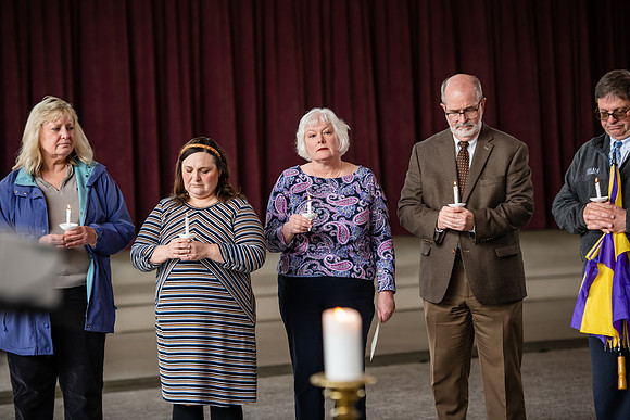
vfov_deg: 10.6
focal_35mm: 130
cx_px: 315
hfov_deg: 15.8
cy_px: 210
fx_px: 2275
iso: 800
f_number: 3.2
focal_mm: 130
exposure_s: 1/250
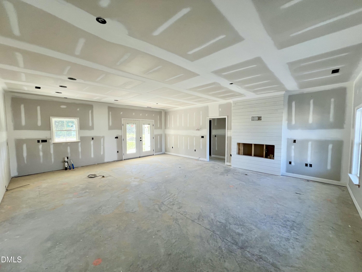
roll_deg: +1.2
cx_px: 181
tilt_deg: -3.4
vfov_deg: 89.9
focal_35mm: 13
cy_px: 136
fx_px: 136
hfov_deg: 106.2
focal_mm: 1.57
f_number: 1.8
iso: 64
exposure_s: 1/99
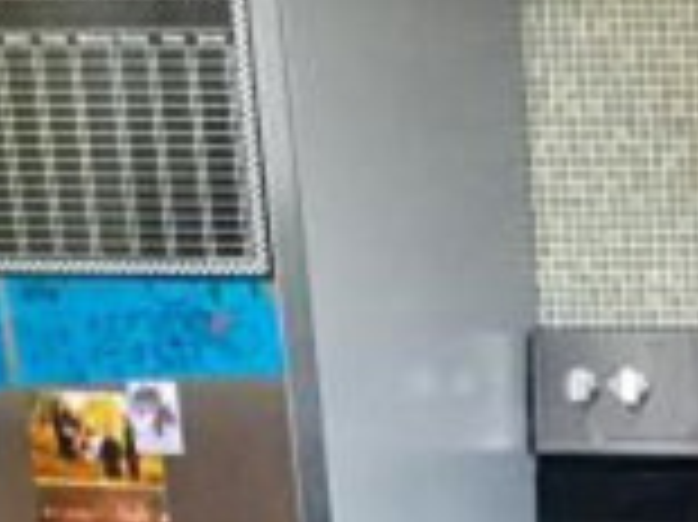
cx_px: 824
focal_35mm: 128
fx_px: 2579
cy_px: 922
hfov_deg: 14.9
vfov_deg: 10.9
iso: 160
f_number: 2.4
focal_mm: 3.3
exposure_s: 1/30
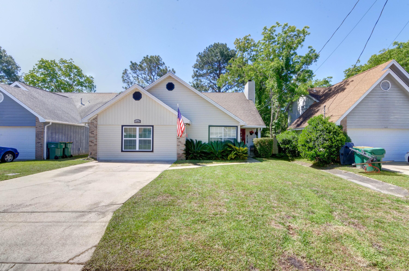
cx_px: 204
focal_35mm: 16
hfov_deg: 95.1
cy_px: 136
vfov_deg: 71.8
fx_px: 187
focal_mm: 11
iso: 400
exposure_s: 1/60
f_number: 22
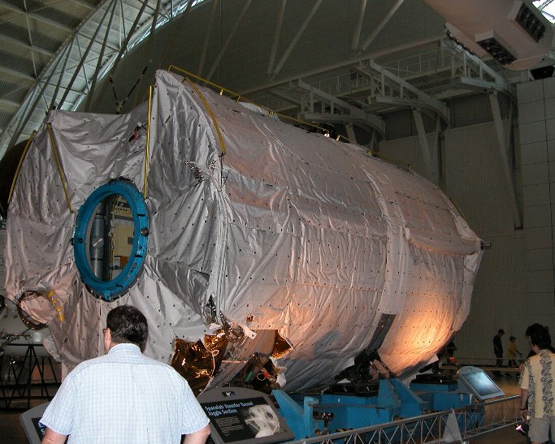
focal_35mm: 40
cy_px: 235
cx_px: 253
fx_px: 657
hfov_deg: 45.7
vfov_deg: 37.3
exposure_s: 1/60
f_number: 2.8
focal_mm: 9
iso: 200
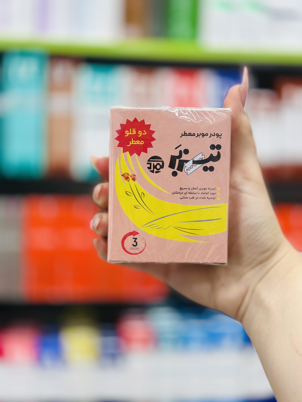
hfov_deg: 30.3
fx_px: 558
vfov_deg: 39.7
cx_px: 151
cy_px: 201
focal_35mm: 48
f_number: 1.78
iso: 80
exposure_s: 1/100
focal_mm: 6.86
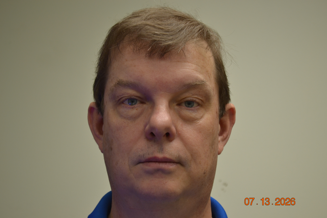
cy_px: 109
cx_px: 164
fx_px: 749
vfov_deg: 16.6
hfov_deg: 24.6
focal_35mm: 82
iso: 400
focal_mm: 55
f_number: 5.6
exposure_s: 1/25
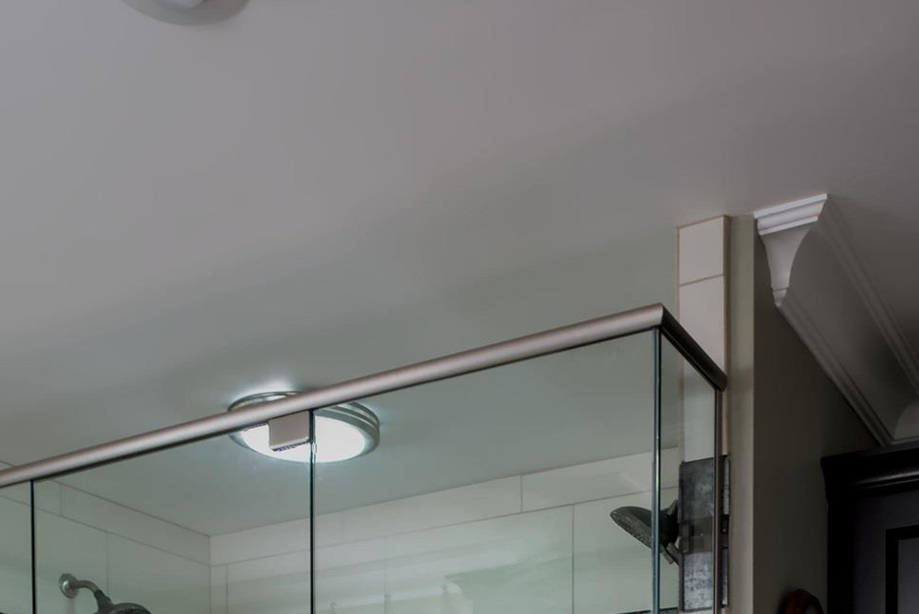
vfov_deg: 22.3
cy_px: 960
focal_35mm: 48
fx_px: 1226
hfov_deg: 40.9
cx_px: 549
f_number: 2.8
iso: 125
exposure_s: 1/30
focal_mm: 10
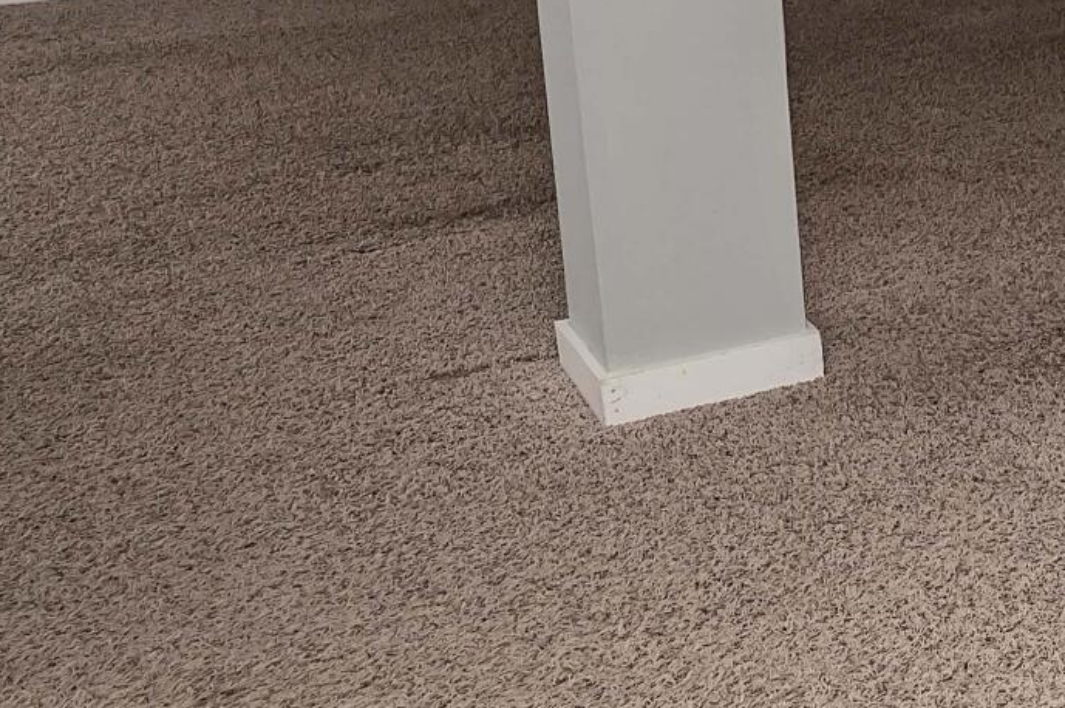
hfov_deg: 24.5
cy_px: 53
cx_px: 1609
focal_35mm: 63
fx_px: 1867
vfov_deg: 21.0
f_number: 7.1
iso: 200
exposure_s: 1/125
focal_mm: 14.5
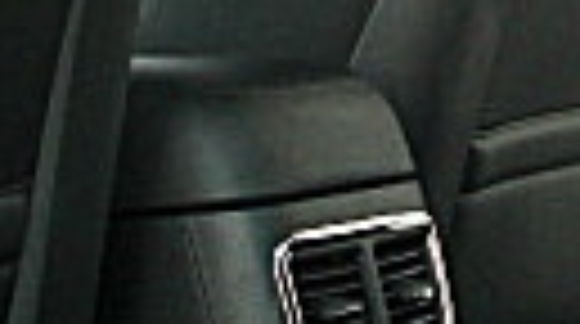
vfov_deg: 6.1
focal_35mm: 195
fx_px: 2993
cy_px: -153
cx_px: 454
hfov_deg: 11.0
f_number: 2.8
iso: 200
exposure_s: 1/100
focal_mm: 6.3
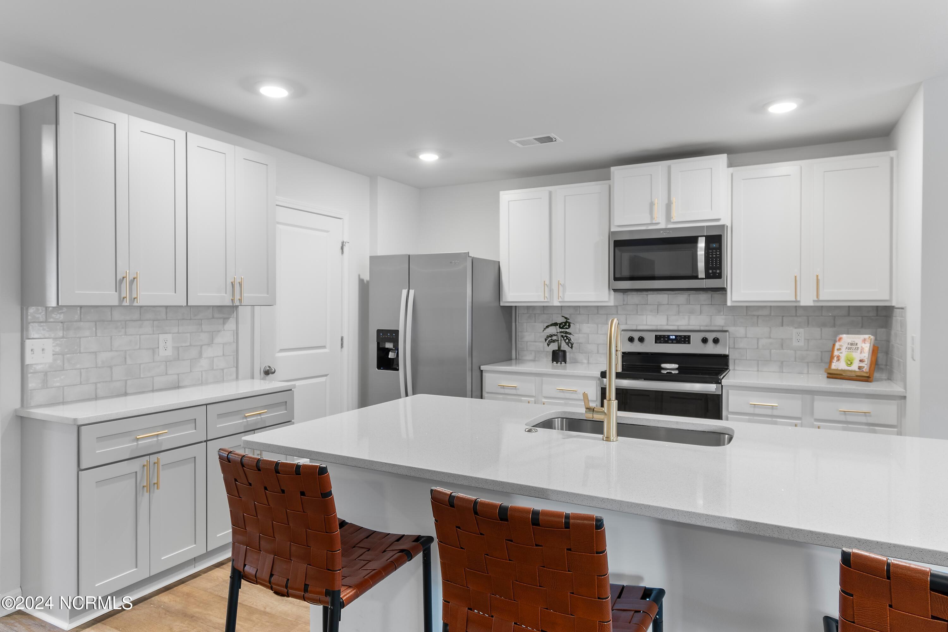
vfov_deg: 59.5
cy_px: 316
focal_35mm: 21
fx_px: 553
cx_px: 474
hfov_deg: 81.2
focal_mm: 14
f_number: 5
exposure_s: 1/2
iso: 100
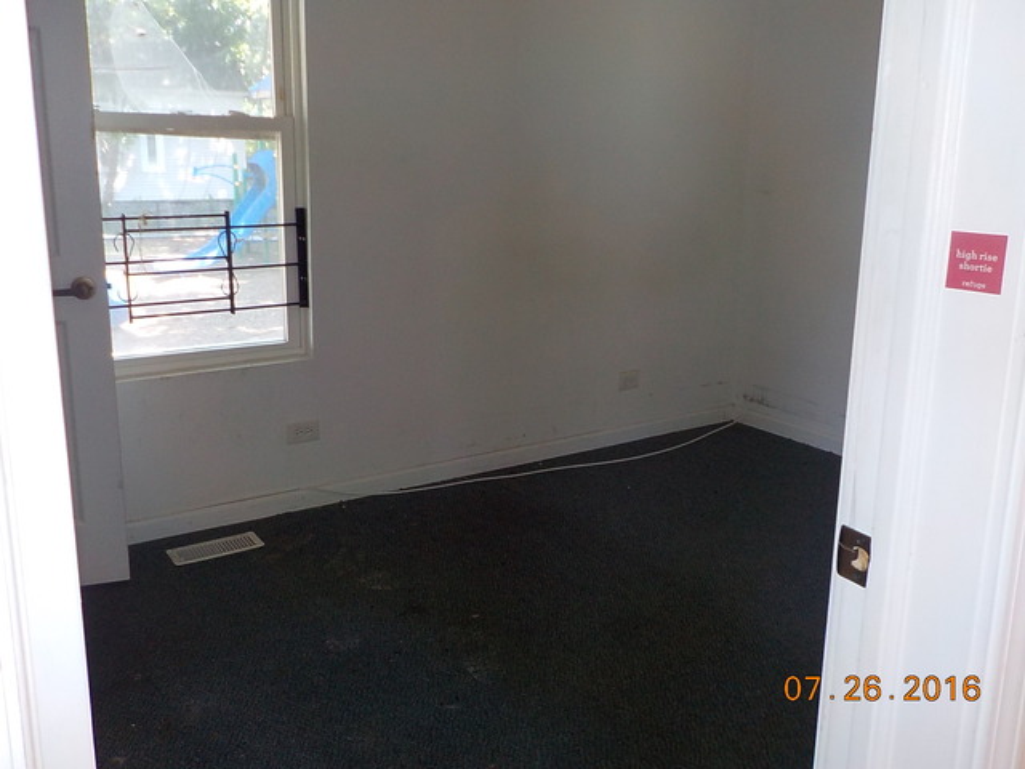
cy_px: 384
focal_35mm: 30
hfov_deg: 60.0
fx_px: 888
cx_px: 512
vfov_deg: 46.8
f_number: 3.3
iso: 200
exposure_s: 1/30
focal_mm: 4.1
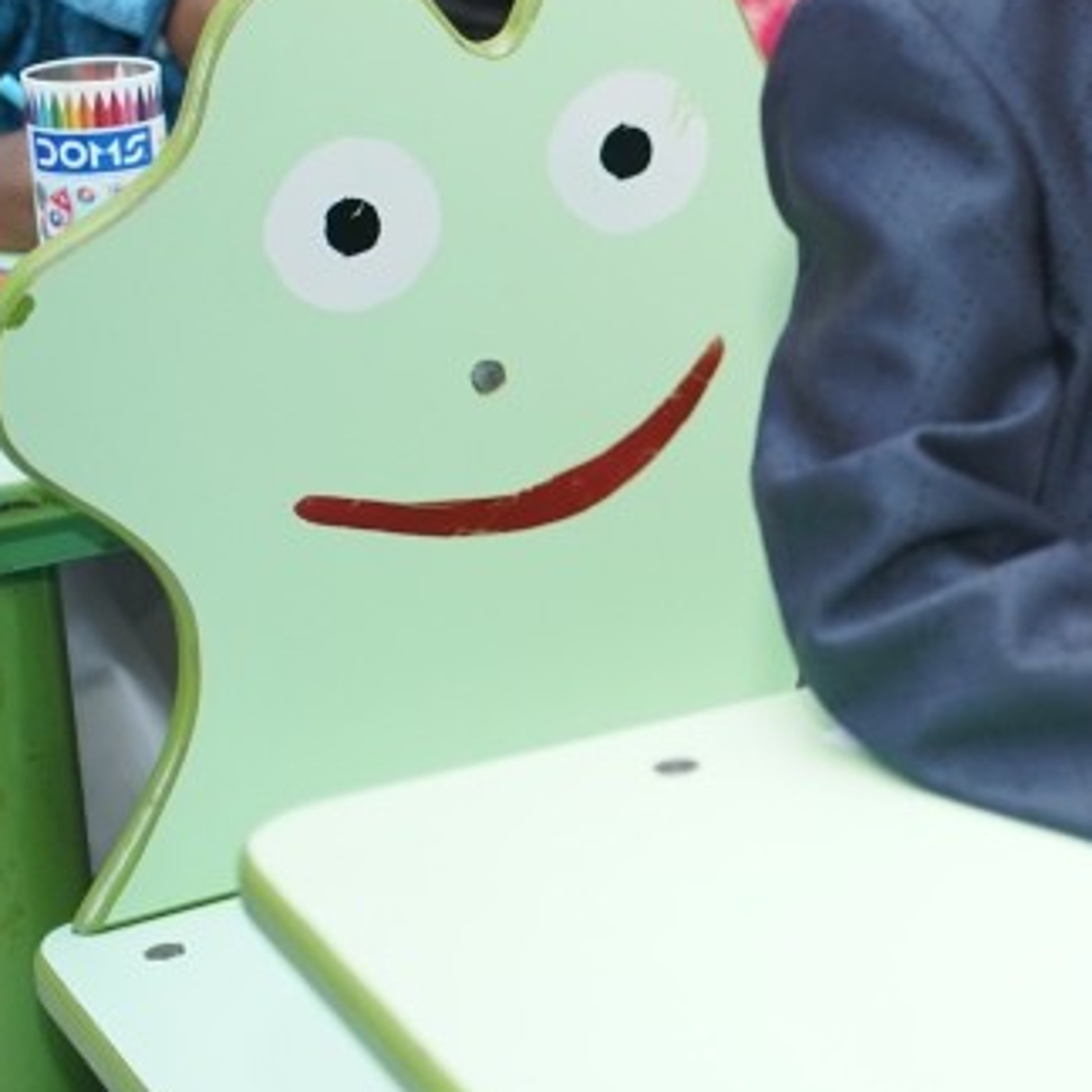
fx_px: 3355
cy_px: 268
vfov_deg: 18.4
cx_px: 1550
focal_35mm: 94
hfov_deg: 17.0
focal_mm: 35
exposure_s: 1/200
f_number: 1.8
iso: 250
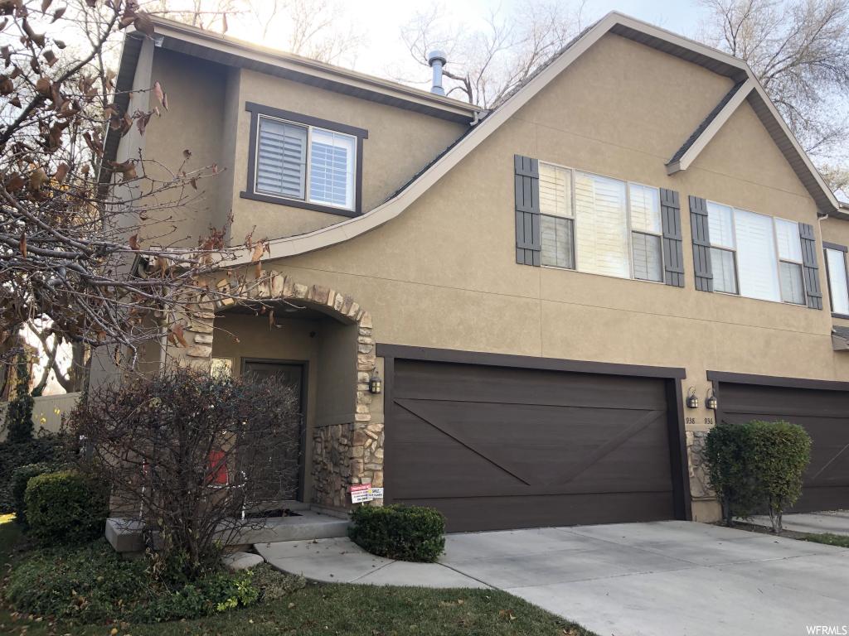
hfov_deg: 63.4
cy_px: 318
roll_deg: +0.3
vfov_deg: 49.7
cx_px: 424
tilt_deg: +12.1
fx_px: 687
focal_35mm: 28
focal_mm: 4
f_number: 1.8
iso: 20
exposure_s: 1/326
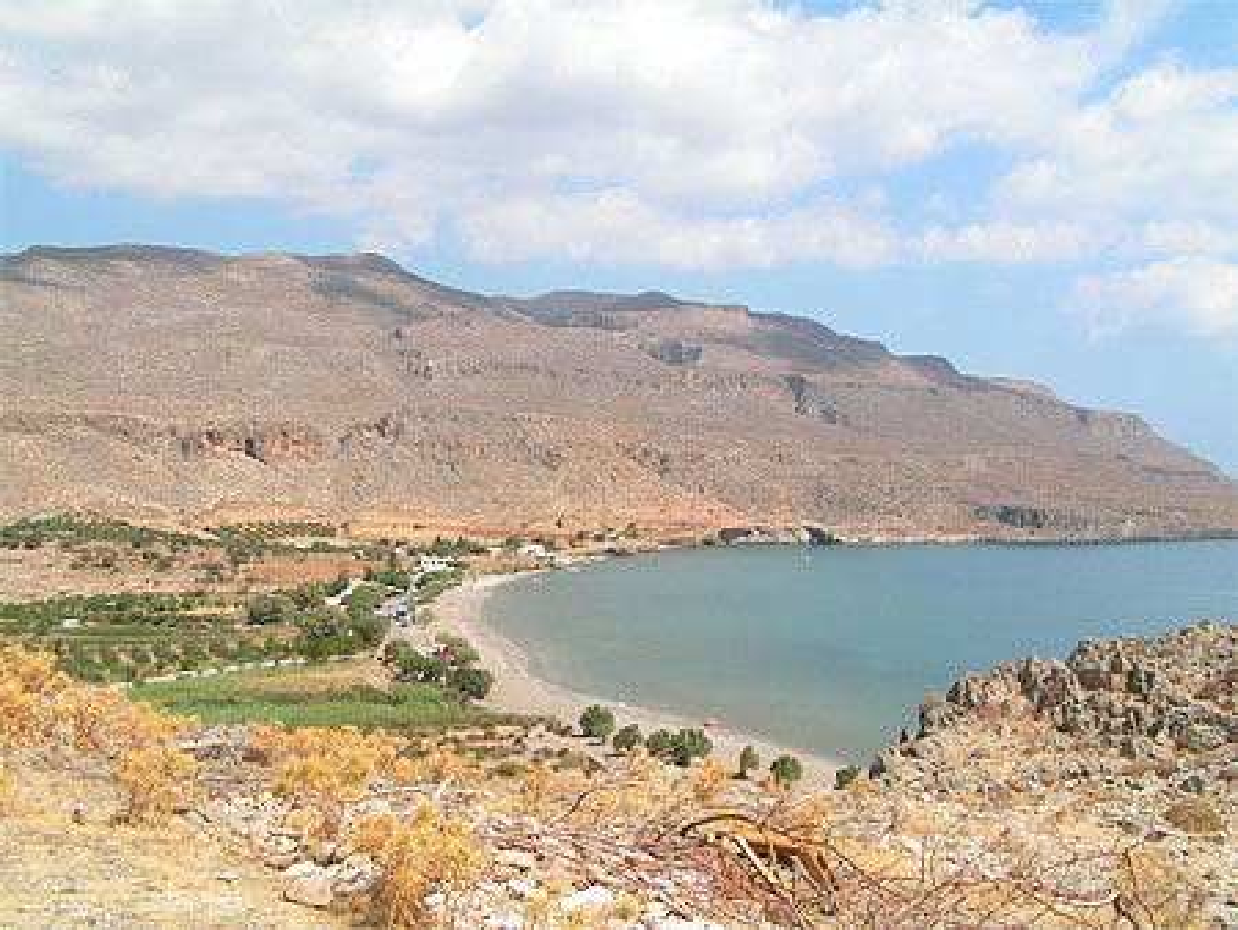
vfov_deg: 37.8
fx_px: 1360
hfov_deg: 49.0
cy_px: 465
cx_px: 619
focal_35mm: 38
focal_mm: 6.3
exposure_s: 1/400
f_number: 5.6
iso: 50
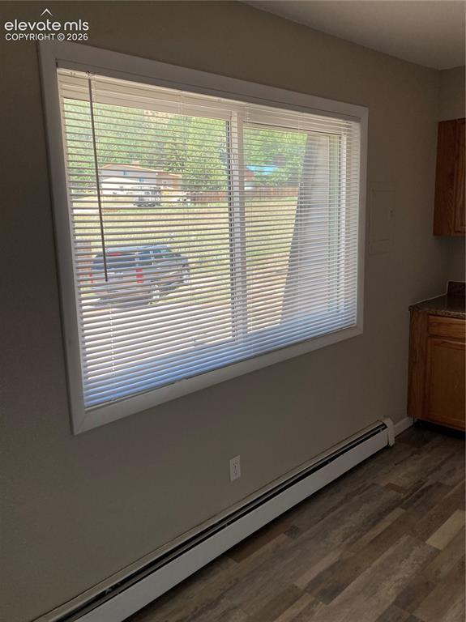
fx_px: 503
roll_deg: +1.1
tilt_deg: -10.6
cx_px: 233
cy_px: 311
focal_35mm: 28
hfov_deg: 49.7
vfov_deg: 63.5
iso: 25
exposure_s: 1/122
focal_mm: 3.99
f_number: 1.8
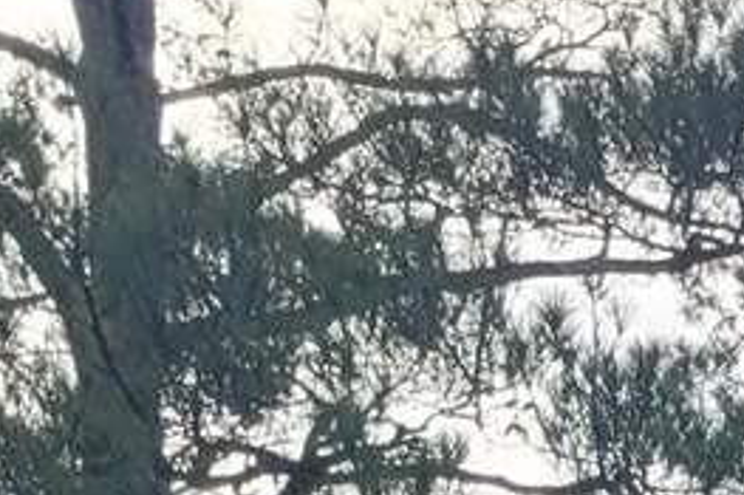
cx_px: 1737
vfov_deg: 4.4
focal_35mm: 237
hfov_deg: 8.1
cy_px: 2947
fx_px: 4895
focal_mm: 5.4
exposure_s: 1/452
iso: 40
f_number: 1.8
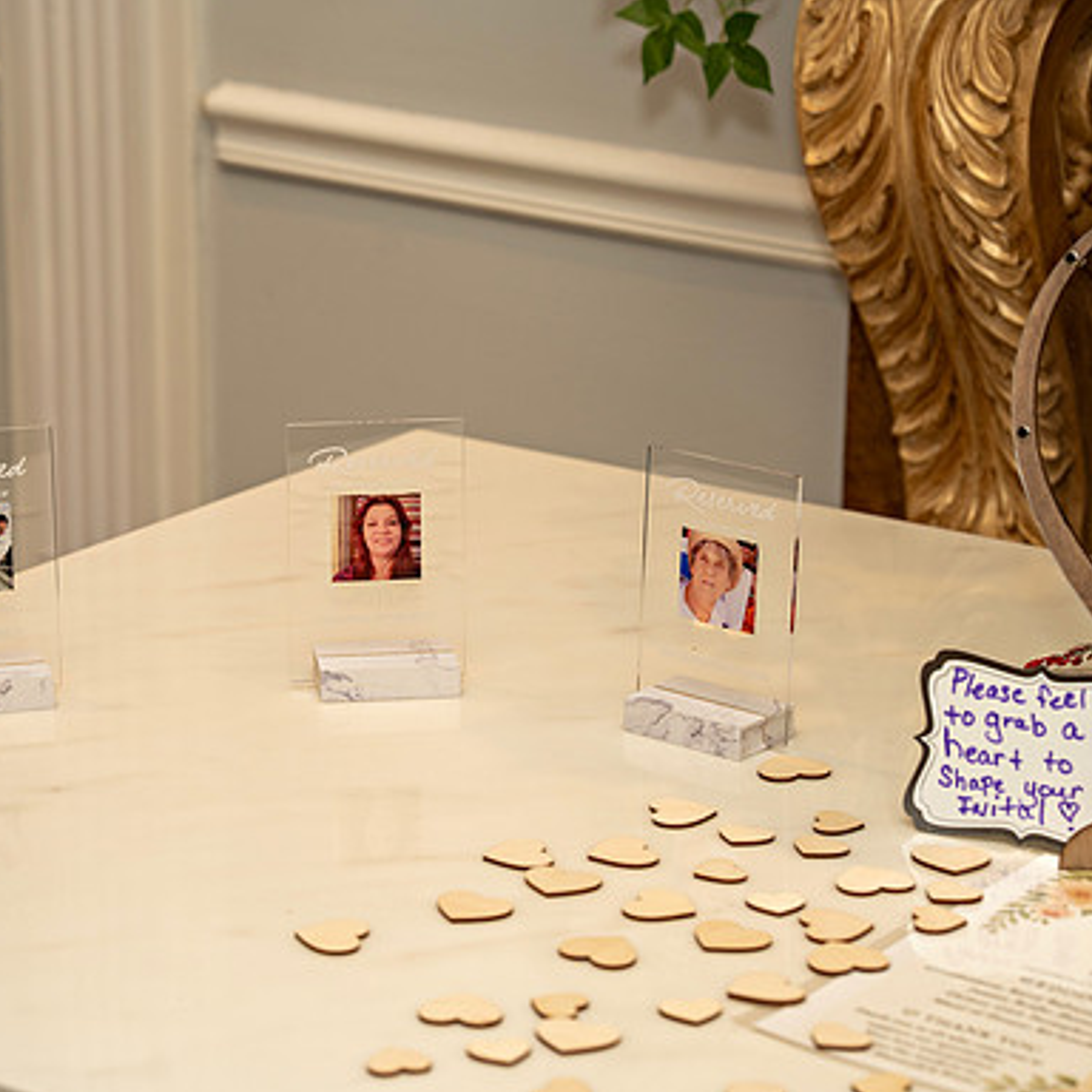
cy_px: 547
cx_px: 421
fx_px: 3890
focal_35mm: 109
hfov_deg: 16.0
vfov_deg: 16.0
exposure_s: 1/160
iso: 640
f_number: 4.5
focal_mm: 85
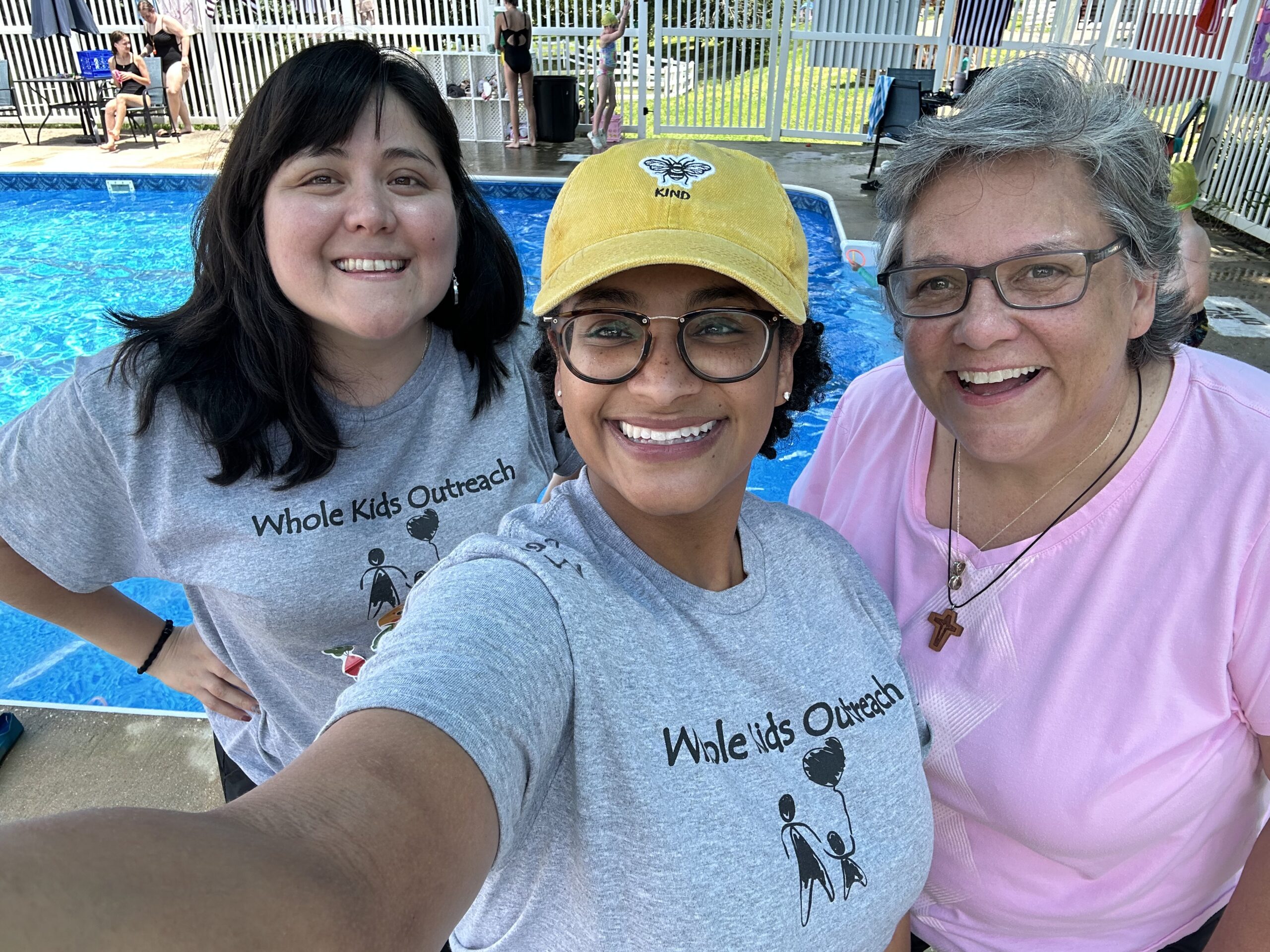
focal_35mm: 23
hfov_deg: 73.9
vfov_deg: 58.9
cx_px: 635
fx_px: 844
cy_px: 476
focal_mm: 2.69
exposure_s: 1/203
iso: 25
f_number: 1.9
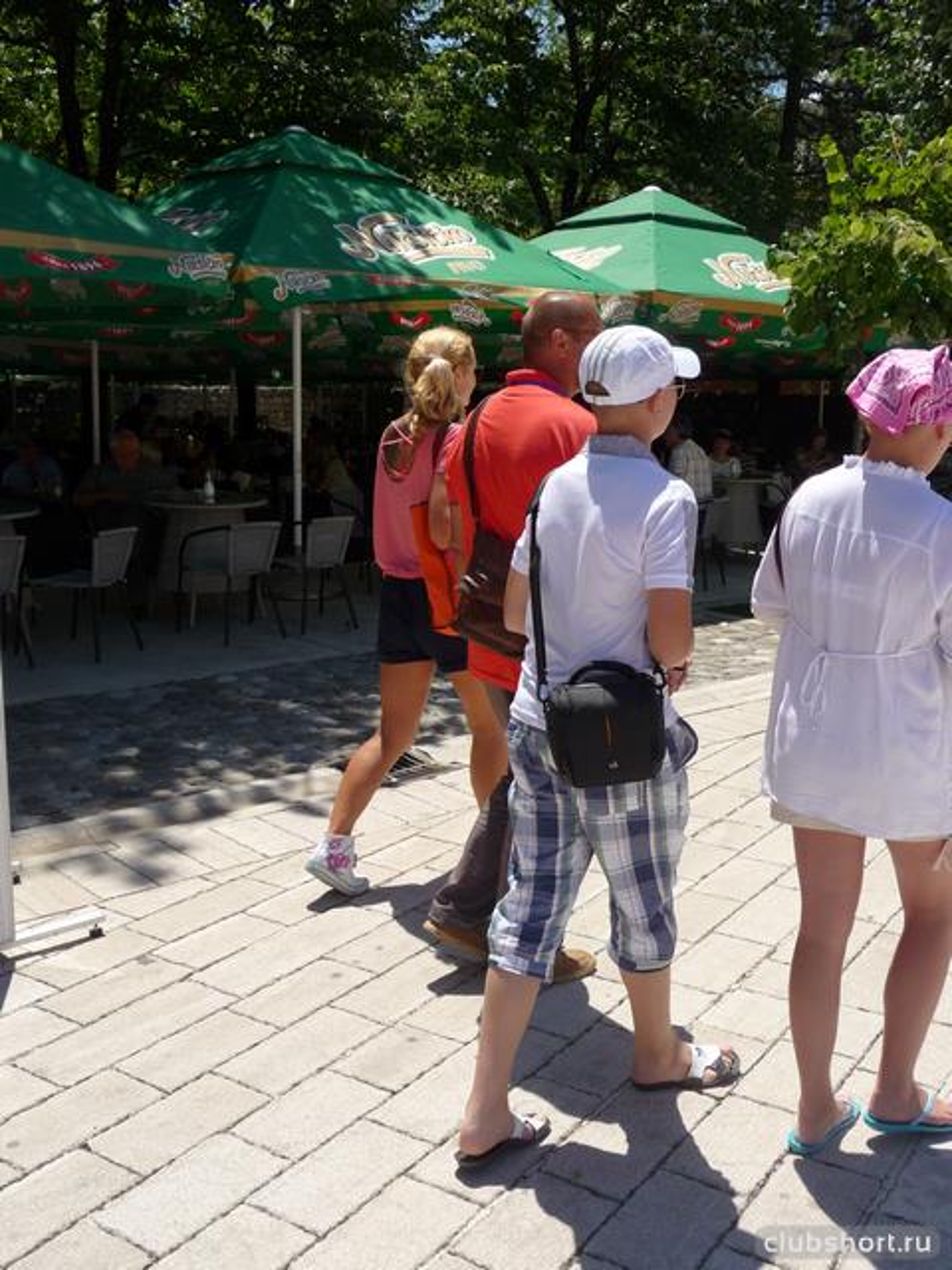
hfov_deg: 40.7
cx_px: 476
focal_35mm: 35
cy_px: 635
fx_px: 1283
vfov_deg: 52.6
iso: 100
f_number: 3.5
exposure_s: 1/1000
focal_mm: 5.3
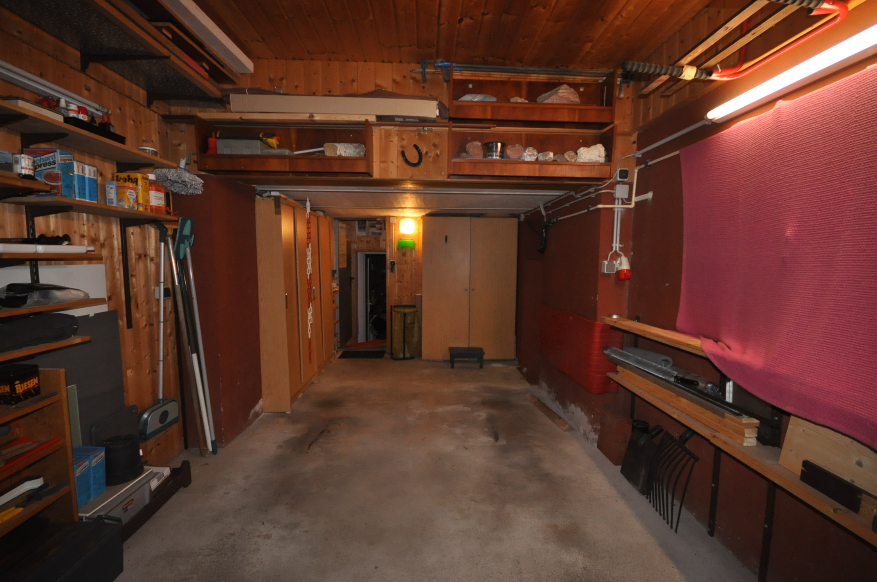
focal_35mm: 15
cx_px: 438
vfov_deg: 77.2
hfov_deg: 100.5
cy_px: 291
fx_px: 365
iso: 800
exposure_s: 1/60
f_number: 4
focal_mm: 10
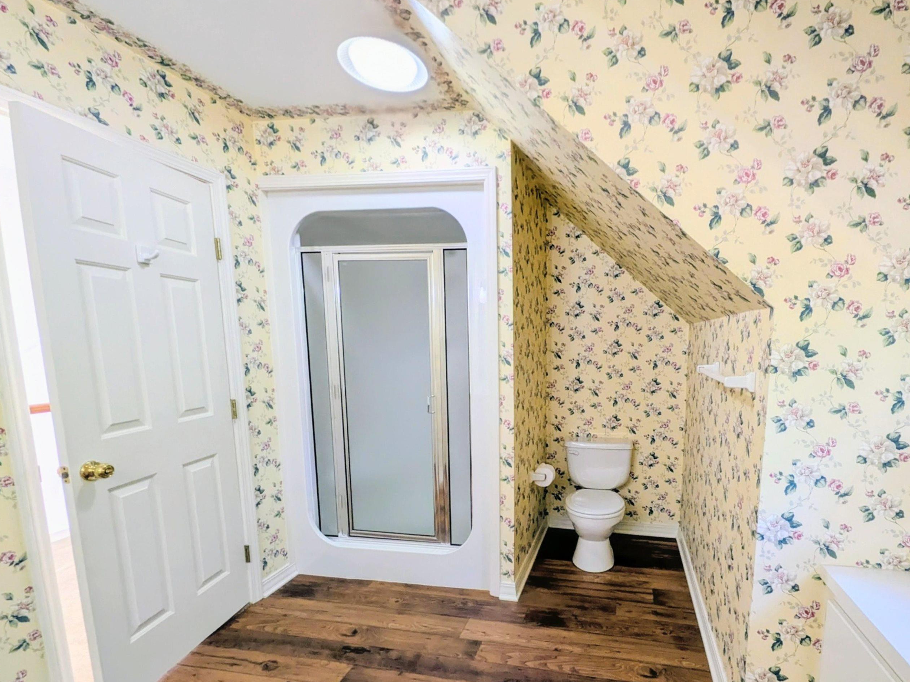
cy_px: 403
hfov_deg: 89.8
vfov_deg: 74.0
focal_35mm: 17
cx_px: 547
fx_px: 447
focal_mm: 1.85
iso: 46
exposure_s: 1/30
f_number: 2.2
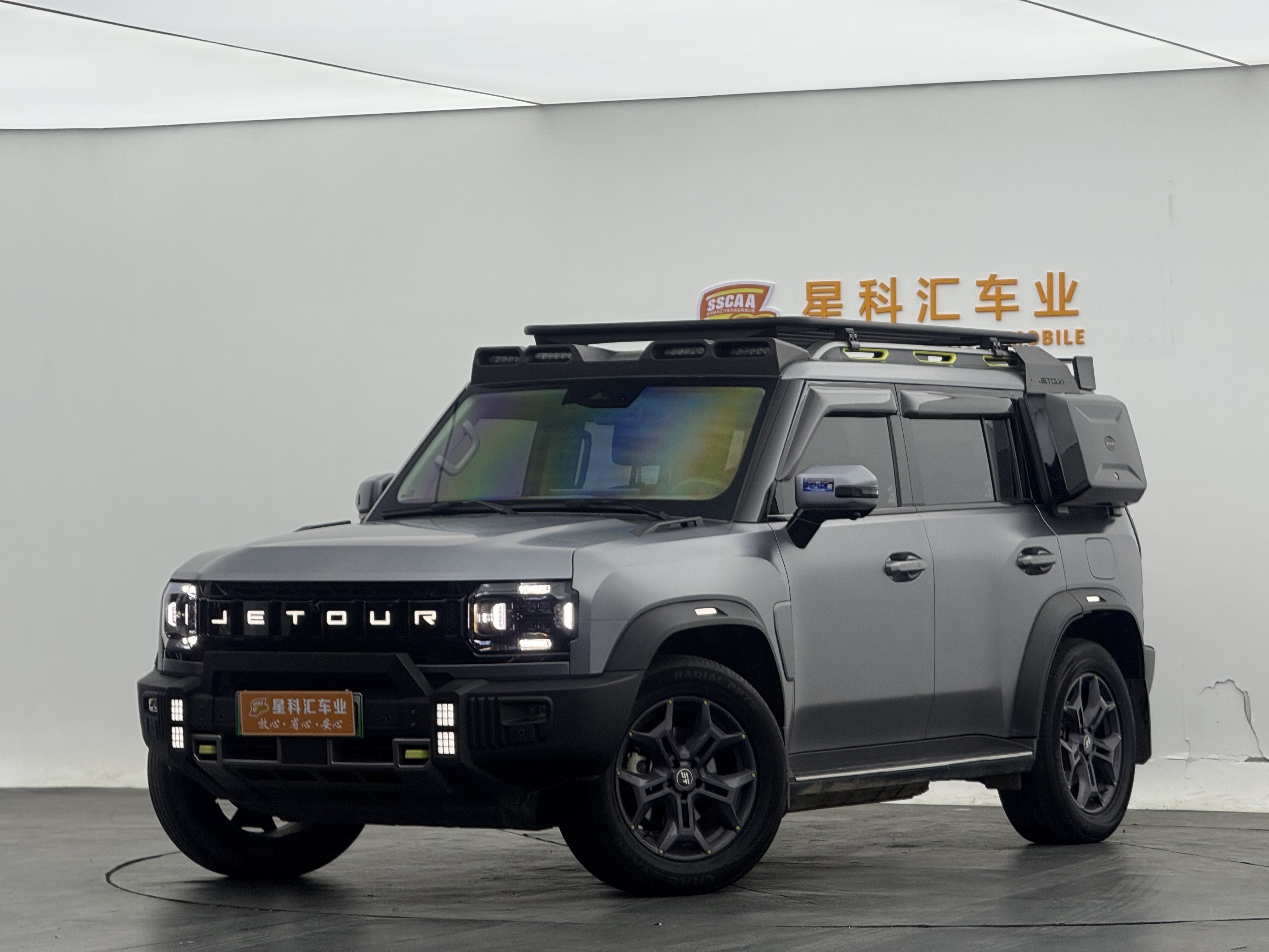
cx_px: 634
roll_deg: +0.2
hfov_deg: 16.4
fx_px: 4399
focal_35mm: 120
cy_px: 476
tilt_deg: +1.7
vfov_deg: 12.3
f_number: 2.8
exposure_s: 1/100
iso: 50
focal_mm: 15.66
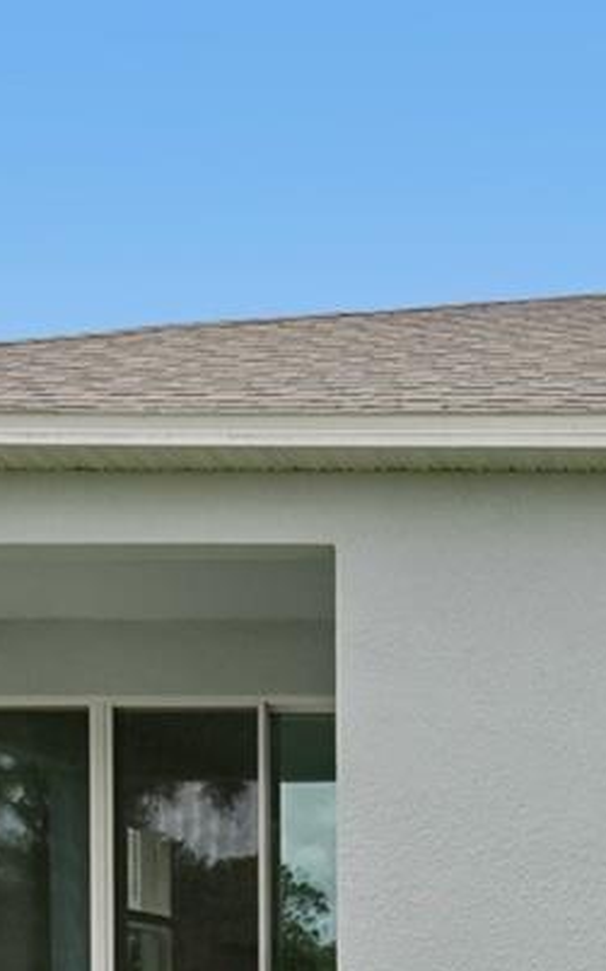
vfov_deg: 27.1
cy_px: 1010
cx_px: 876
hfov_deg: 16.8
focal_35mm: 71
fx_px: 1878
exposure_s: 1/1250
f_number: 8
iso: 400
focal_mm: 17.5
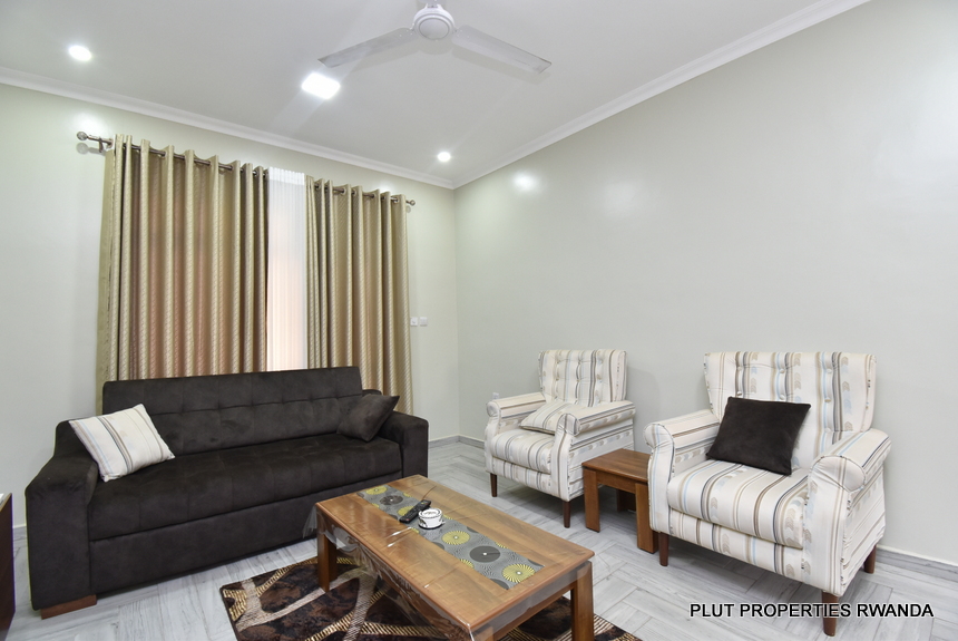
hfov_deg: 100.3
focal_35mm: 15
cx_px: 479
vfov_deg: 77.4
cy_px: 320
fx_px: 399
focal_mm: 10
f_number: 8
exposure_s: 1/13
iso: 1000
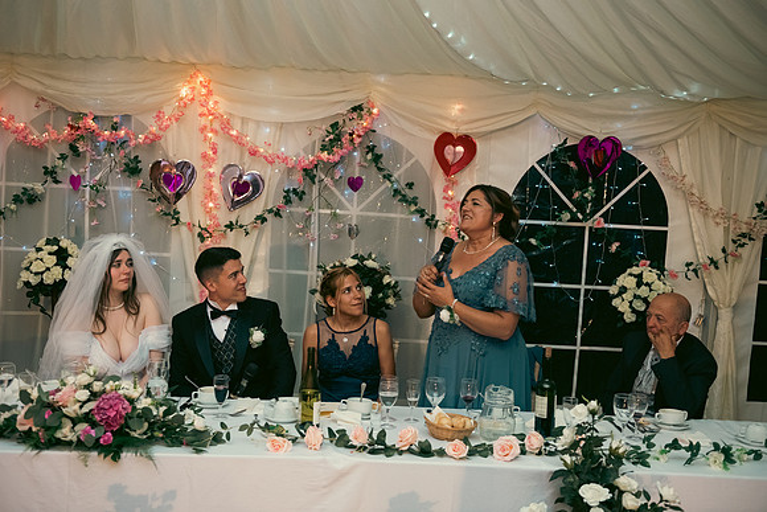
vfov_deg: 33.4
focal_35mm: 40
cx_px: 384
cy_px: 256
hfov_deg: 48.4
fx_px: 852
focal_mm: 40
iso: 800
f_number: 3.5
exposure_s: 1/160
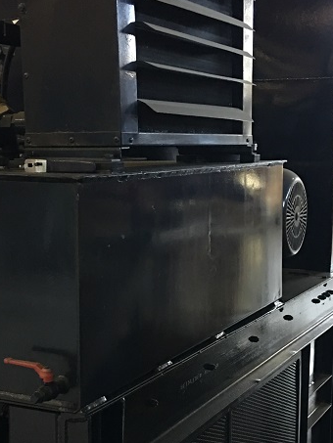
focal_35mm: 62
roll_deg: -1.8
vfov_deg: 31.0
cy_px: 280
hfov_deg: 23.6
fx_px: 795
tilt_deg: -8.6
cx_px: 185
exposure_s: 1/4
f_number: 2.2
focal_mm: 4.15
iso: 80
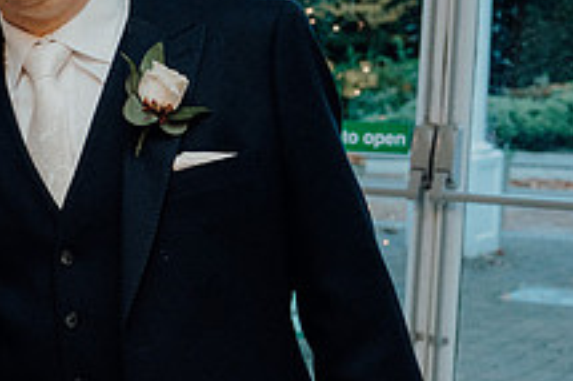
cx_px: -254
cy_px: 238
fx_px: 1336
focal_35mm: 84
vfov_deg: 16.2
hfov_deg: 21.0
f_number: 3.5
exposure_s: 1/160
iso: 2500
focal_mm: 29
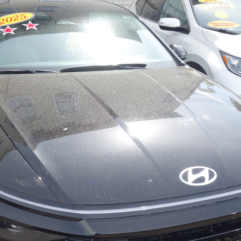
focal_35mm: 44
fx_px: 347
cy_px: 135
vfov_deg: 38.3
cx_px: 92
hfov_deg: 38.1
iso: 125
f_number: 5.6
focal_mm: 10.4
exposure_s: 1/160
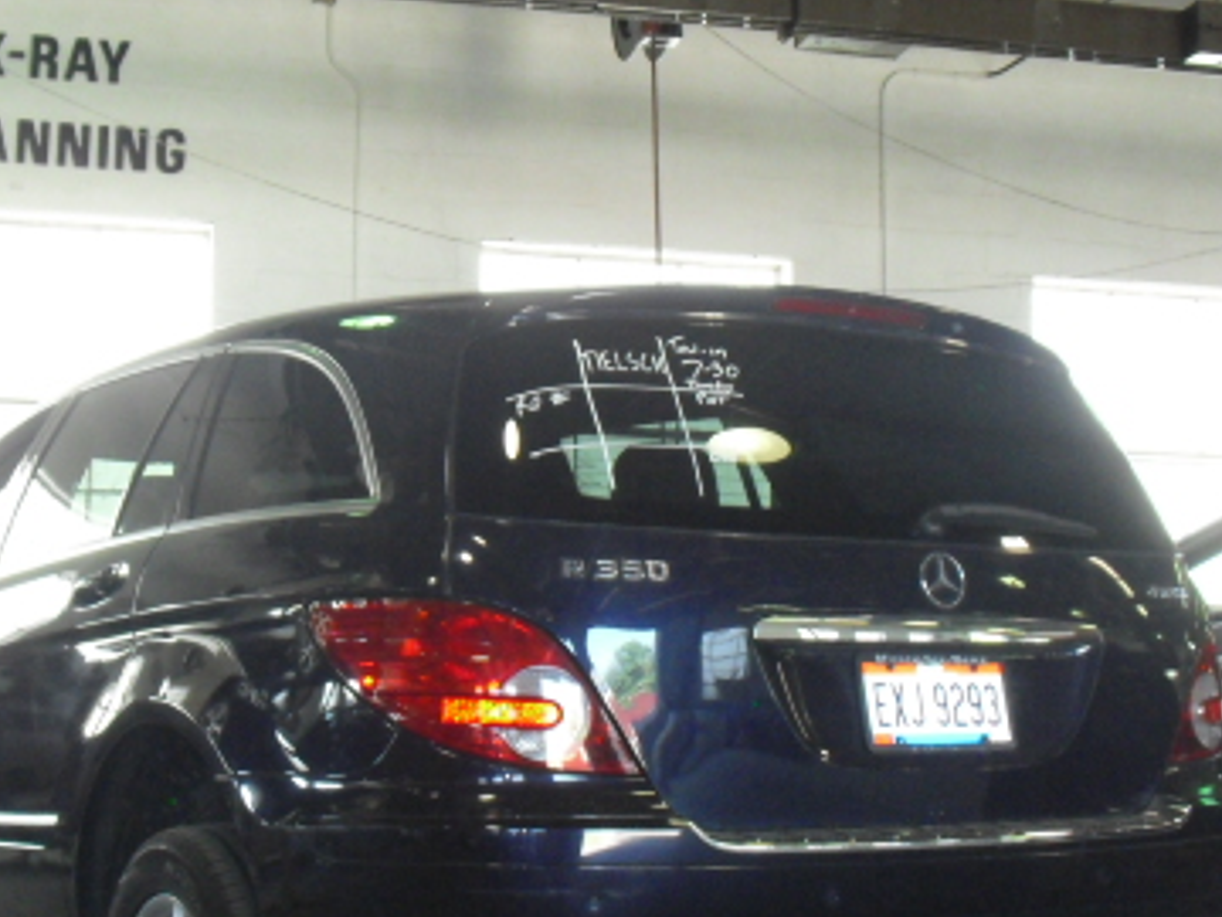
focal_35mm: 64
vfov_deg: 22.9
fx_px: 2259
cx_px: 373
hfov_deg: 30.0
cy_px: 431
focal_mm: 6.3
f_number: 3.1
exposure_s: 1/60
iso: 400
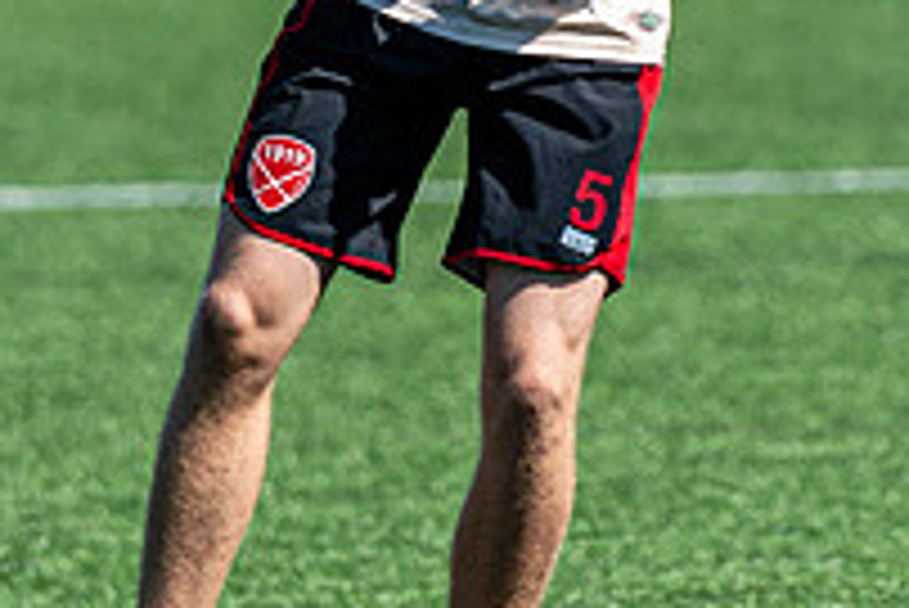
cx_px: 662
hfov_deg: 1.9
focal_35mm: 1082
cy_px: -194
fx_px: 27339
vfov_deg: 1.3
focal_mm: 200
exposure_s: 1/1600
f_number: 3.2
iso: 100
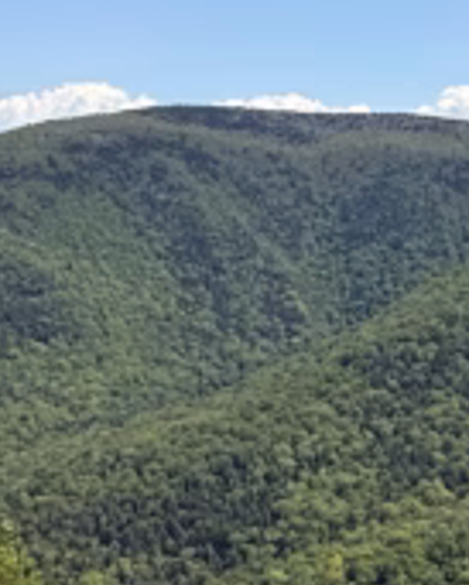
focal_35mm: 82
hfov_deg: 18.7
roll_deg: -2.1
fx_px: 1421
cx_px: 315
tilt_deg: -1.7
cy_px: 277
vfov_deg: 23.3
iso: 50
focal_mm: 2.22
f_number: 2.2
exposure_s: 1/2092
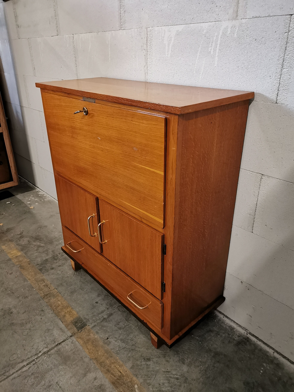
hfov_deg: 51.4
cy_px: 196
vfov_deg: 65.3
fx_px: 306
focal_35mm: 27
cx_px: 147
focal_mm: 5.58
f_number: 1.8
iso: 800
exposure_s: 1/50
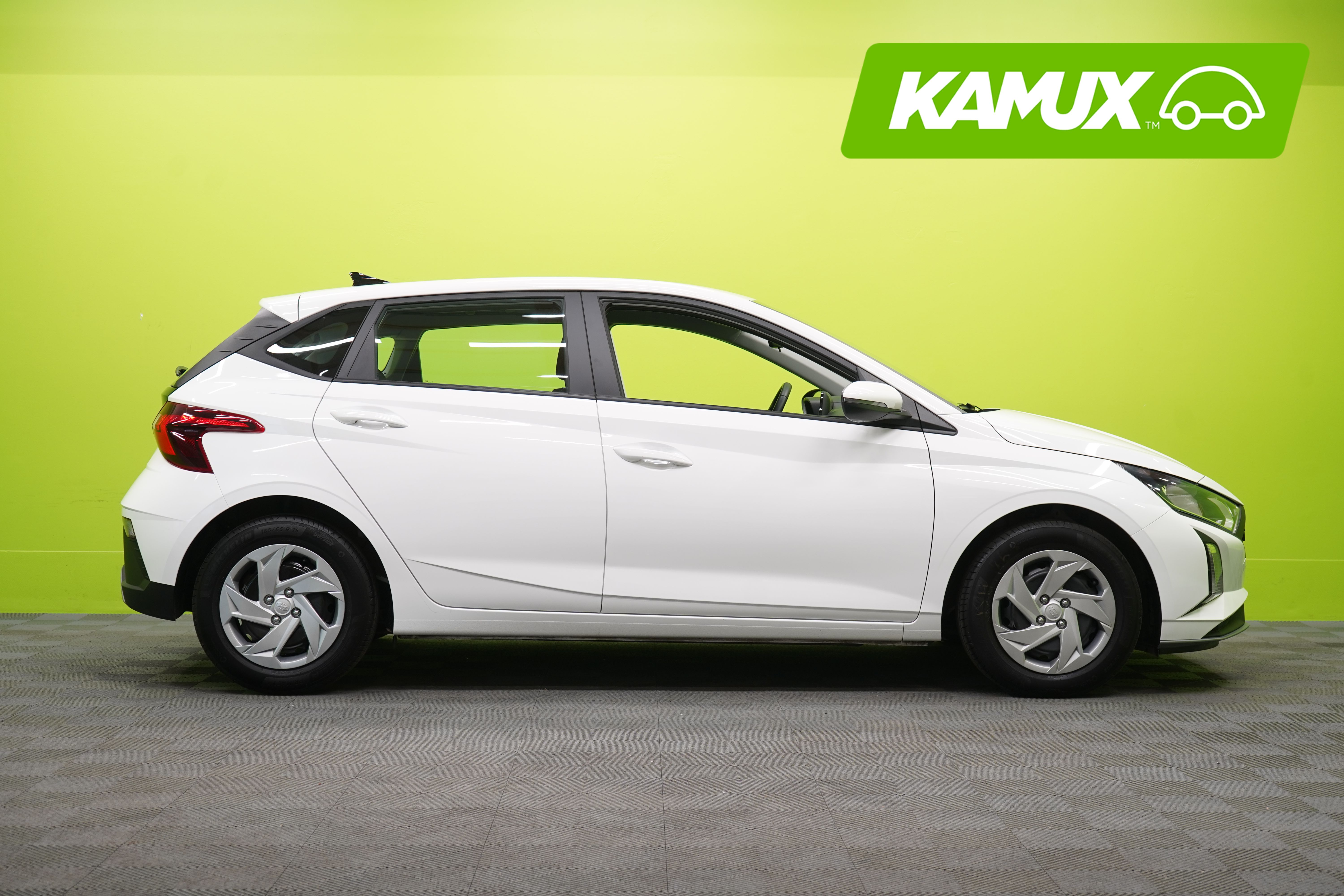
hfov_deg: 38.9
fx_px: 1904
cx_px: 672
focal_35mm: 51
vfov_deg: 26.5
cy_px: 448
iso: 400
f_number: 5
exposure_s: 1/30
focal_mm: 51
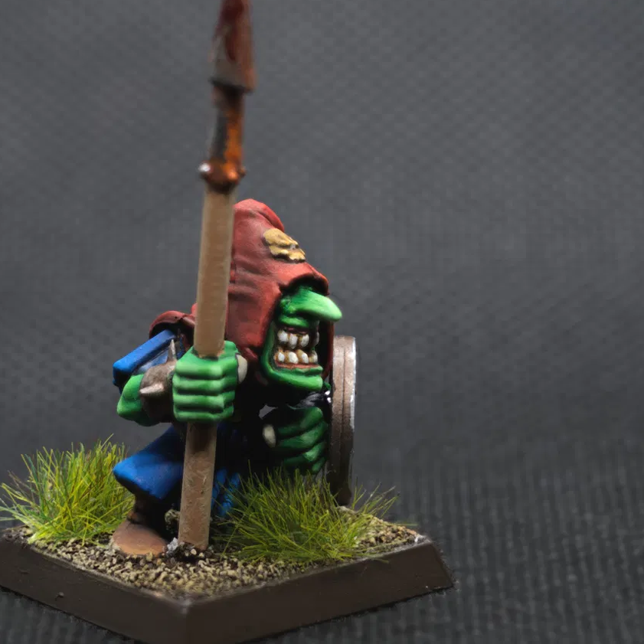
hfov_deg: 8.7
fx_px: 4252
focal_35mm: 202
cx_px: 198
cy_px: 333
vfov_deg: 8.7
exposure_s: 1/30
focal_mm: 100
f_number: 5.6
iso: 64
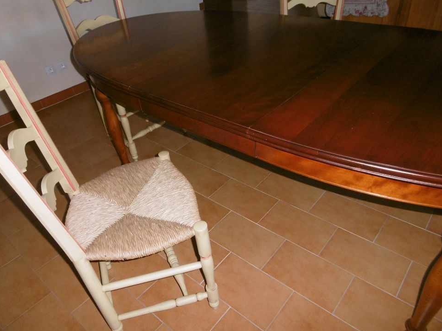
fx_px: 319
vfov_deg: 54.9
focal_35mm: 25
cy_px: 172
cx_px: 221
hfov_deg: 69.4
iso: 200
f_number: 3.1
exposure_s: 1/60
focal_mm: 4.3
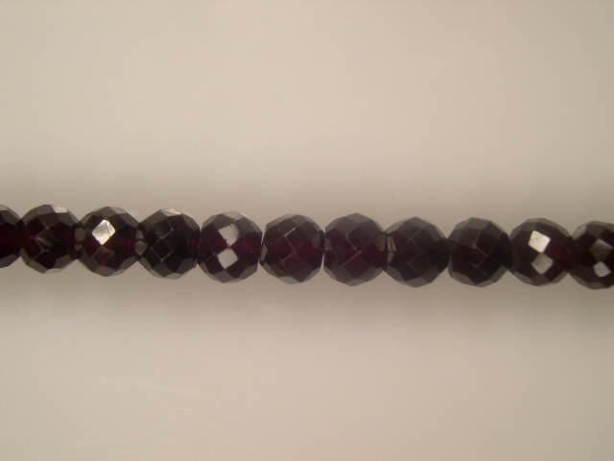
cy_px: 230
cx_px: 307
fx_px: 674
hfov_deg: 49.0
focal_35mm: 38
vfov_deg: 37.7
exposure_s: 1/177
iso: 100
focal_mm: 8
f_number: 7.6
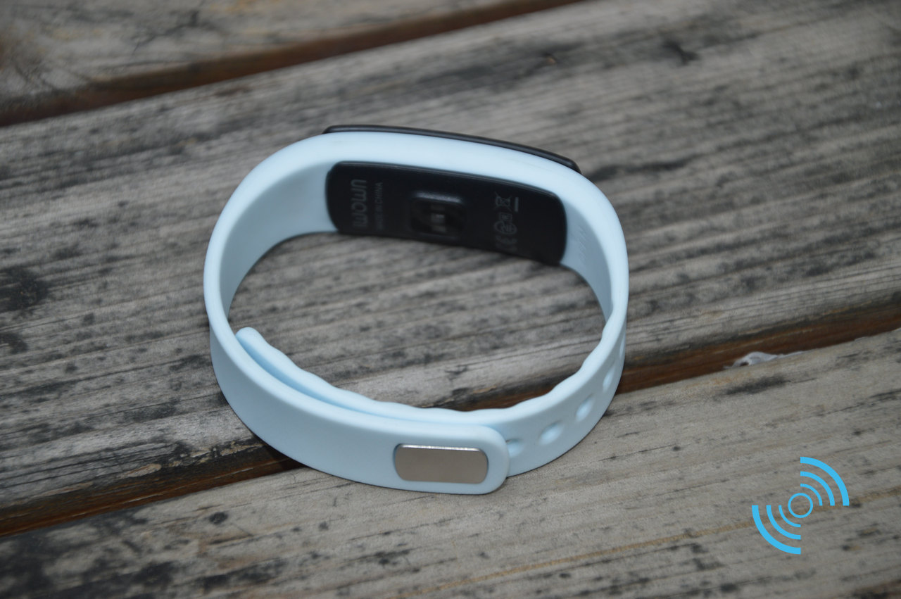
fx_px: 3938
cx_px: 450
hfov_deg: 13.1
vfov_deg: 8.7
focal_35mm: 158
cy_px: 300
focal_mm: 105
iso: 160
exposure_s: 1/125
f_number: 5.6
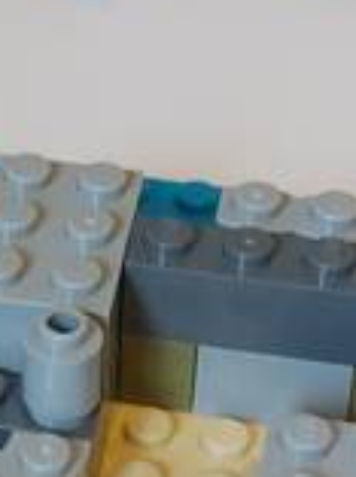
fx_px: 1900
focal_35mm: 138
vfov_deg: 14.3
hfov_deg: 10.5
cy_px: 272
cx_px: -64
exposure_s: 1/50
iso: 125
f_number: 1.8
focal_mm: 5.23
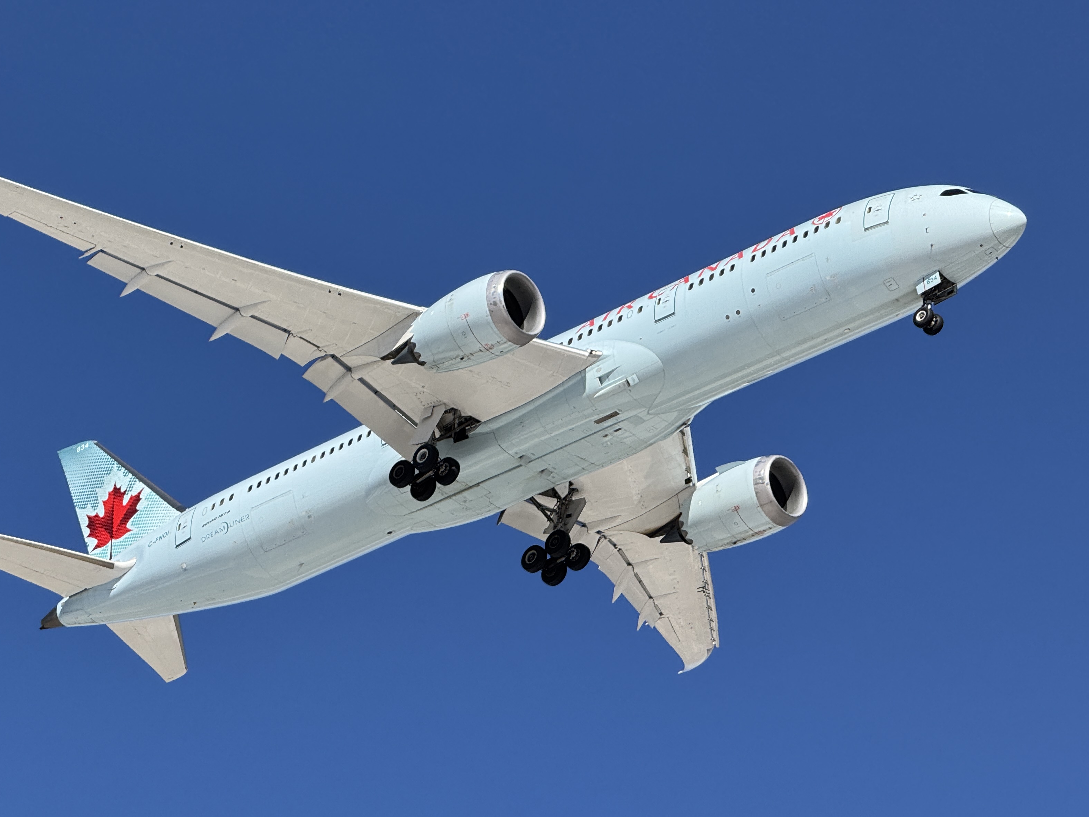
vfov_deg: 9.7
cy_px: 455
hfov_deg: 12.9
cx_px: 458
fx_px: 4814
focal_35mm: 153
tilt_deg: +32.7
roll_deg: -0.7
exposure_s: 1/1577
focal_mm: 15.66
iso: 50
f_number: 2.8
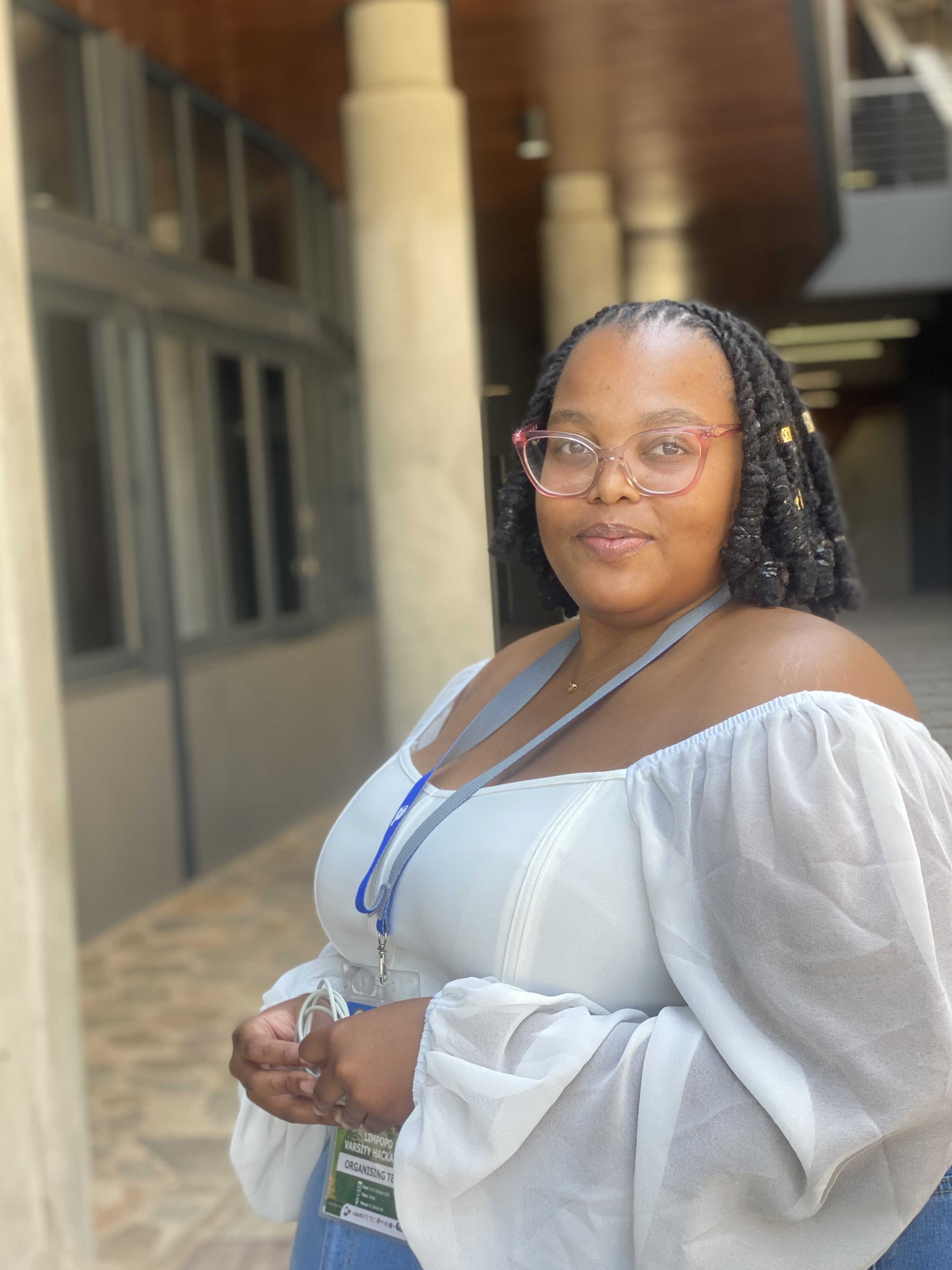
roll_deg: +3.4
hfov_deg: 27.5
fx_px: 1943
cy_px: 644
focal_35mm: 53
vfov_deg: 36.2
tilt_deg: -2.4
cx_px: 470
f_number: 2
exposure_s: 1/122
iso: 32
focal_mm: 6
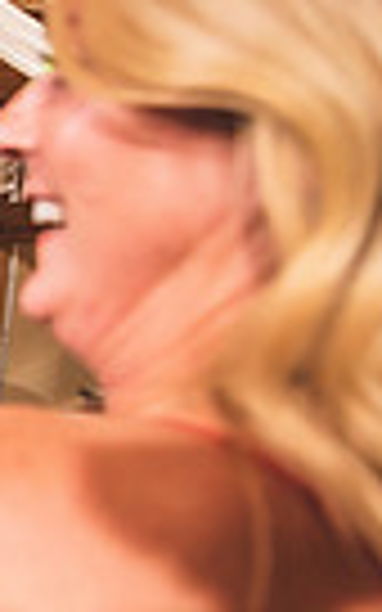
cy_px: 475
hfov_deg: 11.1
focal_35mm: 65
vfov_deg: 30.9
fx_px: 1083
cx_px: -800
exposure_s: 1/125
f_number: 2.8
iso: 400
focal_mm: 15
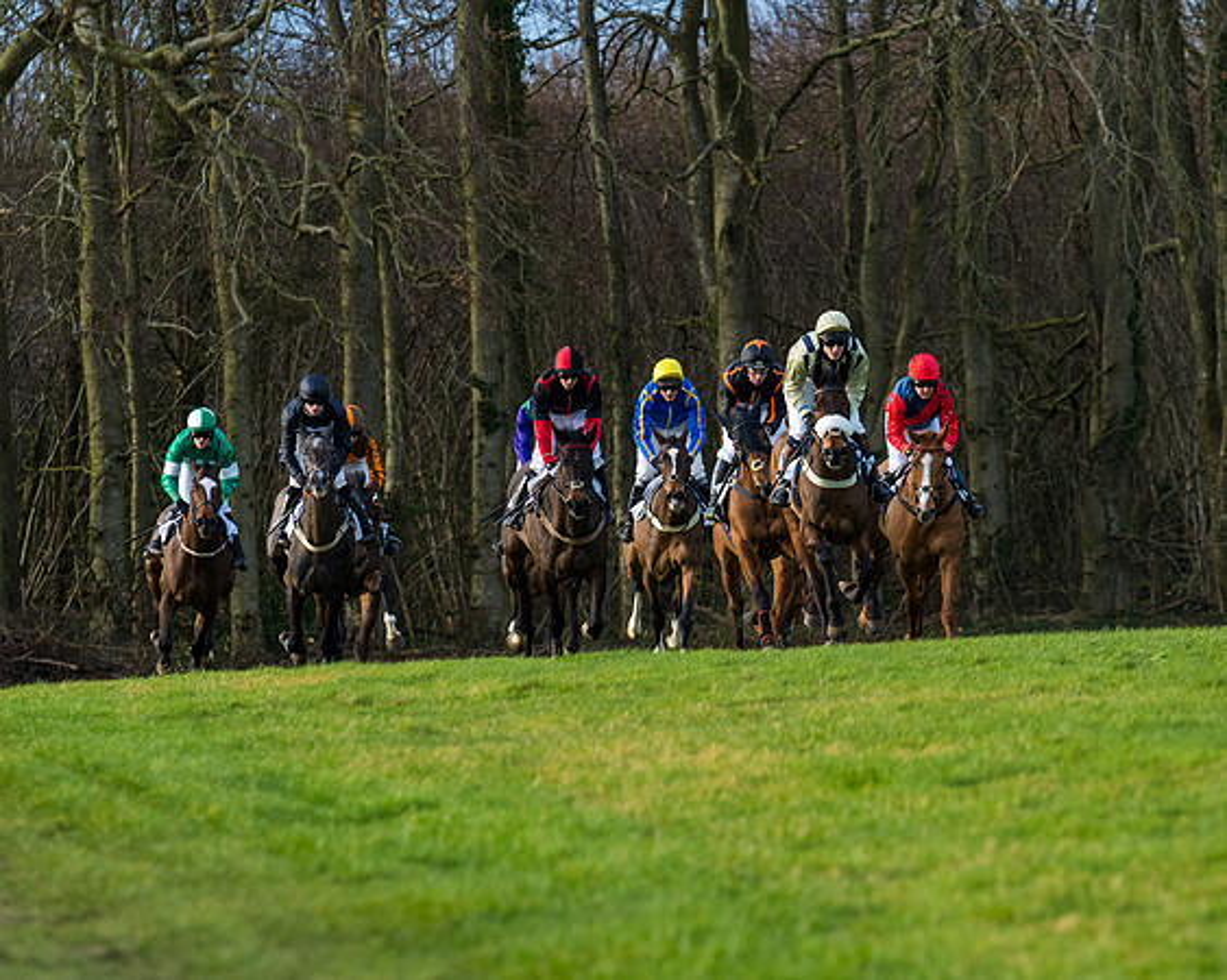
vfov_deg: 3.7
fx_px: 15103
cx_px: 789
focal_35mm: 416
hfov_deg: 4.7
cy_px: 458
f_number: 4
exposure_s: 1/1000
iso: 400
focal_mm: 200
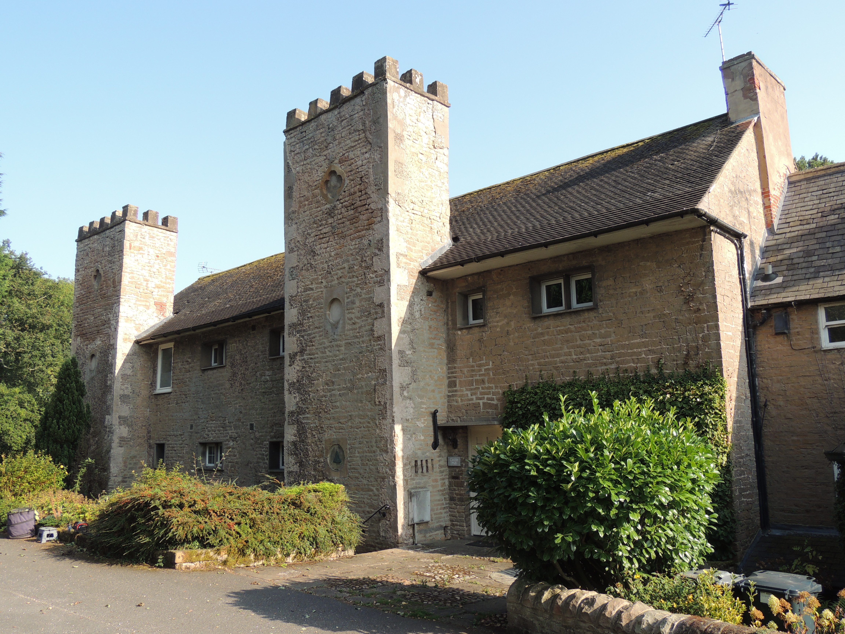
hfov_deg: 60.0
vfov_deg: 46.8
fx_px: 732
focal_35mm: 30
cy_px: 317
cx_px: 422
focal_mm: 5.3
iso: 100
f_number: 3.1
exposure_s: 1/400
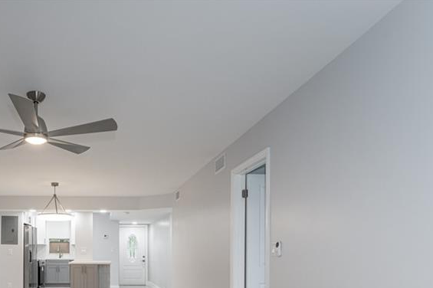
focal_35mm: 29
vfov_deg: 41.4
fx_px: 349
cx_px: 105
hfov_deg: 60.0
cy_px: 259
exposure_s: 1/20
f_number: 9
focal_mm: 16
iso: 200
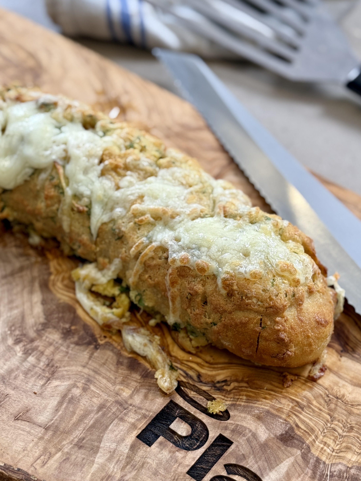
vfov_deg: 39.7
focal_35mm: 48
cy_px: 240
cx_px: 180
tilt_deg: -49.0
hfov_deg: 30.3
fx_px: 668
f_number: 1.78
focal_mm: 6.76
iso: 80
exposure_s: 1/100
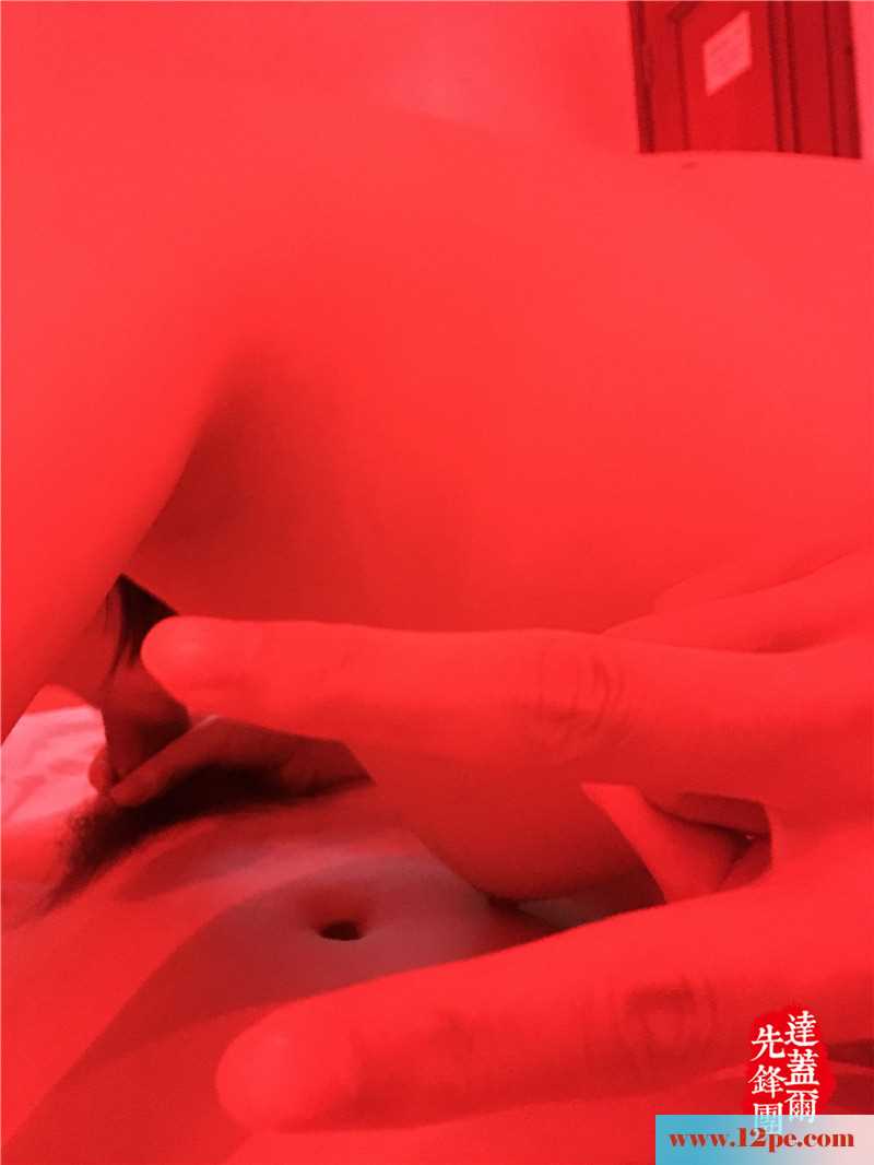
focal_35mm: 29
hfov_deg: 48.2
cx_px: 437
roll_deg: +5.7
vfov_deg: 61.6
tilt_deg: -5.3
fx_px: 976
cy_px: 582
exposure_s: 1/17
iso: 640
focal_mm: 4.15
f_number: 2.2
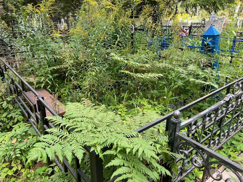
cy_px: 91
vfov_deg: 53.1
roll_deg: -1.4
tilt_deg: -21.6
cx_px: 122
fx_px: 183
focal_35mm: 26
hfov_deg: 67.3
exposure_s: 1/203
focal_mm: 5.7
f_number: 1.5
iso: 40
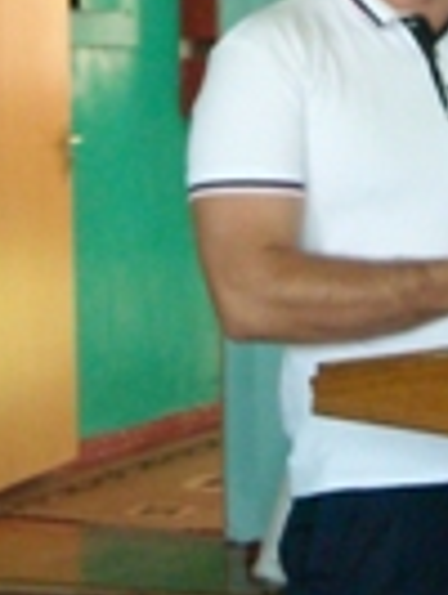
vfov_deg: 11.7
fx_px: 2894
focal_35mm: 168
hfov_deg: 8.8
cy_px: 45
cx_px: 161
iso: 400
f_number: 2.8
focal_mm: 5.7
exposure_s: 1/52
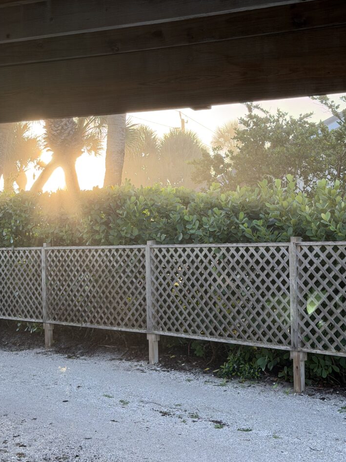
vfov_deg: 36.8
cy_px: 235
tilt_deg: +1.5
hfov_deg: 28.0
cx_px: 183
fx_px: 693
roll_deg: +0.7
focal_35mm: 52
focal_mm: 6.76
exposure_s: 1/469
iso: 80
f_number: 1.78
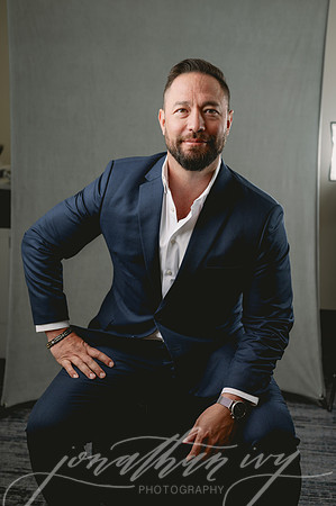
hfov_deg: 26.9
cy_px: 253
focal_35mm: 50
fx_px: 702
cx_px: 168
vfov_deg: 39.6
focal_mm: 50
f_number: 3.5
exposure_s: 1/200
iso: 50
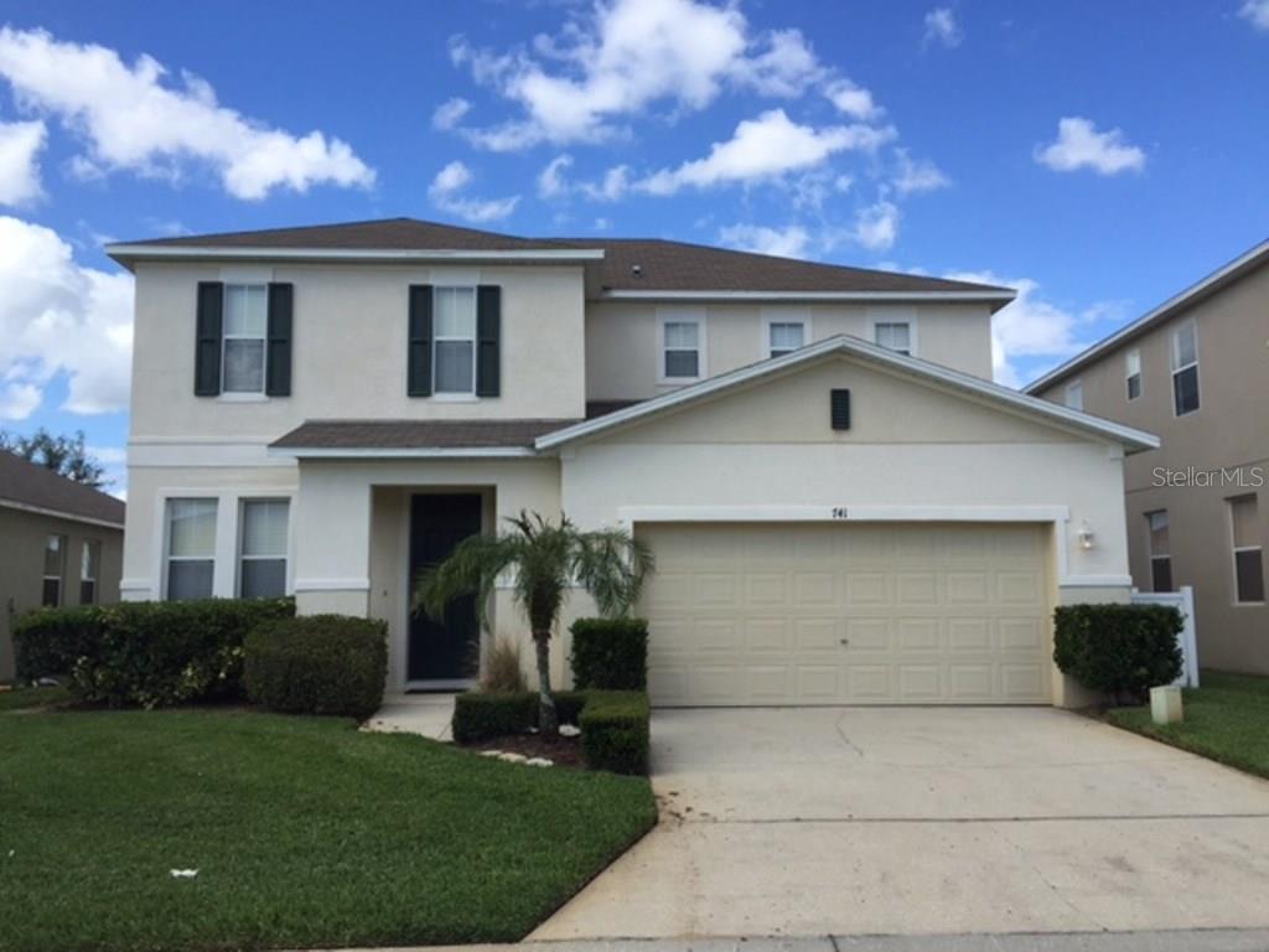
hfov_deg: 61.7
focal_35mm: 29
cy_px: 476
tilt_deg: +5.9
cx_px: 634
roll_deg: -0.6
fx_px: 1063
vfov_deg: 48.2
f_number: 2.2
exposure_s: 1/1647
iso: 32
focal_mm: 4.15
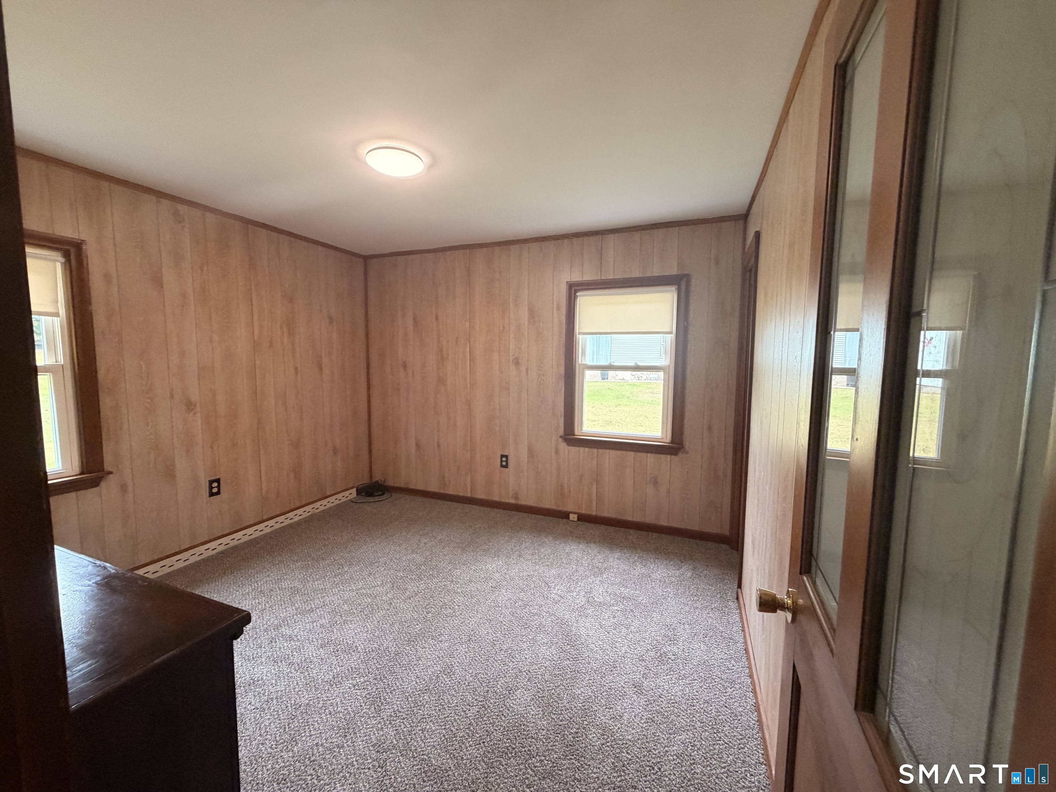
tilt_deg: -6.6
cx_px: 528
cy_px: 396
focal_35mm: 14
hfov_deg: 102.1
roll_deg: +0.4
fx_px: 427
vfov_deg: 85.7
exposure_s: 1/60
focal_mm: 2.22
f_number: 2.2
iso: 320
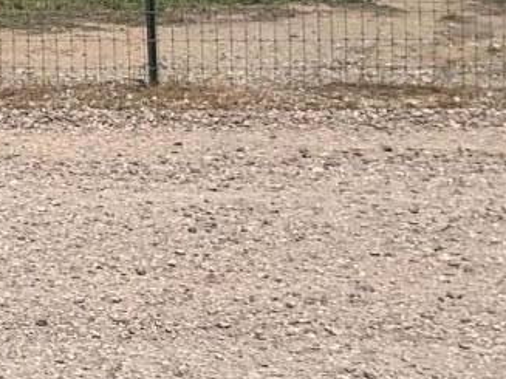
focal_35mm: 159
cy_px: -254
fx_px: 2323
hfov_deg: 10.9
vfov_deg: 9.0
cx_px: -630
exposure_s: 1/3401
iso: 25
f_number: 1.8
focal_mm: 4.25
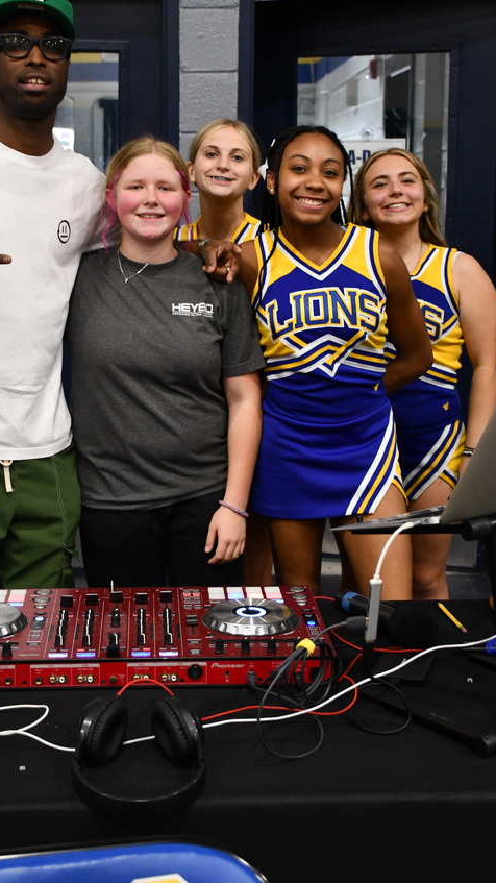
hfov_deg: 21.0
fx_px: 1334
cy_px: 374
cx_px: 194
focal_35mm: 57
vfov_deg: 36.5
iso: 1800
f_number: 4
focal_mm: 30
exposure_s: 1/125
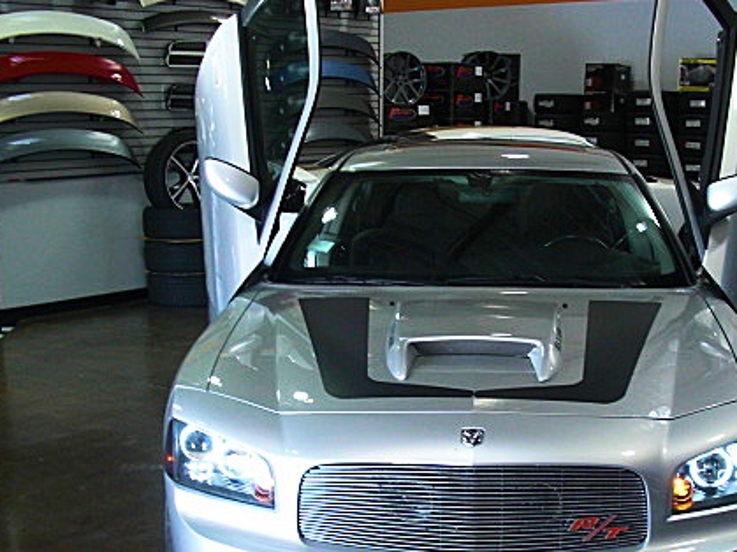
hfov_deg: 34.7
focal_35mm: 55
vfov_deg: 26.4
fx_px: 1171
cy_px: 352
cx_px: 466
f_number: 2.8
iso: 200
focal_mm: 6.3
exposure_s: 1/60
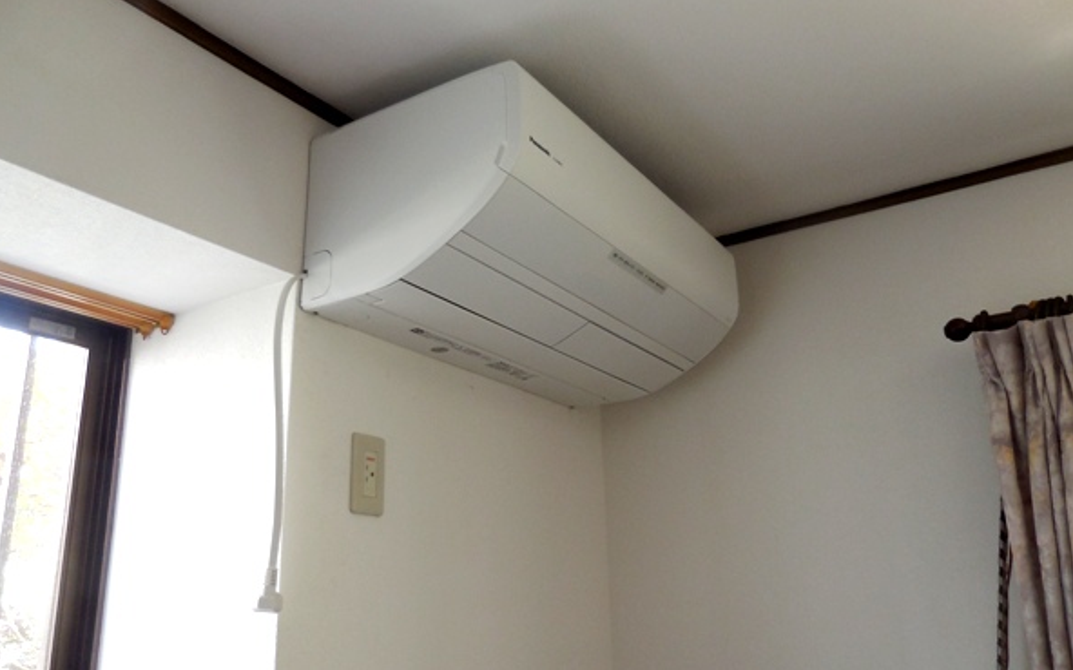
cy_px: 330
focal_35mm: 30
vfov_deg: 41.8
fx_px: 877
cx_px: 534
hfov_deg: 62.9
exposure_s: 1/30
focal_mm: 5
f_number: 3.5
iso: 160
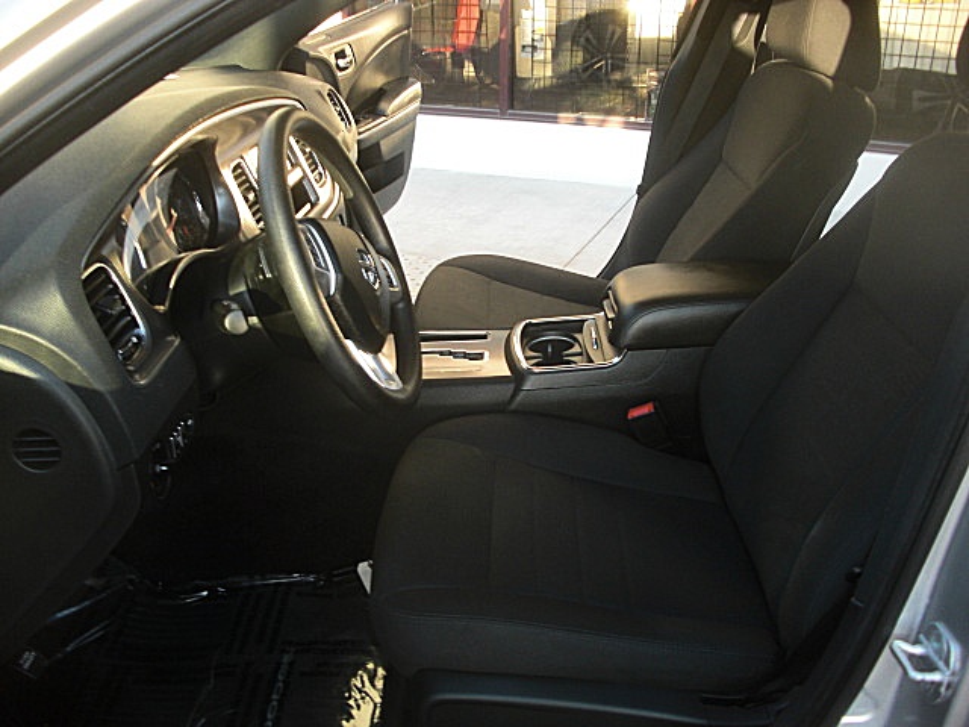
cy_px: 364
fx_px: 1008
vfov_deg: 39.7
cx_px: 484
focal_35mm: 36
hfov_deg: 51.4
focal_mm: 6.3
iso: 100
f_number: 2.8
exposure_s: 1/80
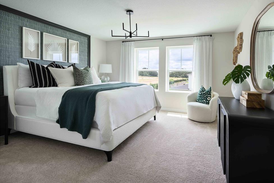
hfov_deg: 85.3
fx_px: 149
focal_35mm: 20
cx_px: 143
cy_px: 90
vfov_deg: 63.2
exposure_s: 1/15
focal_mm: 18.5
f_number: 8
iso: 125
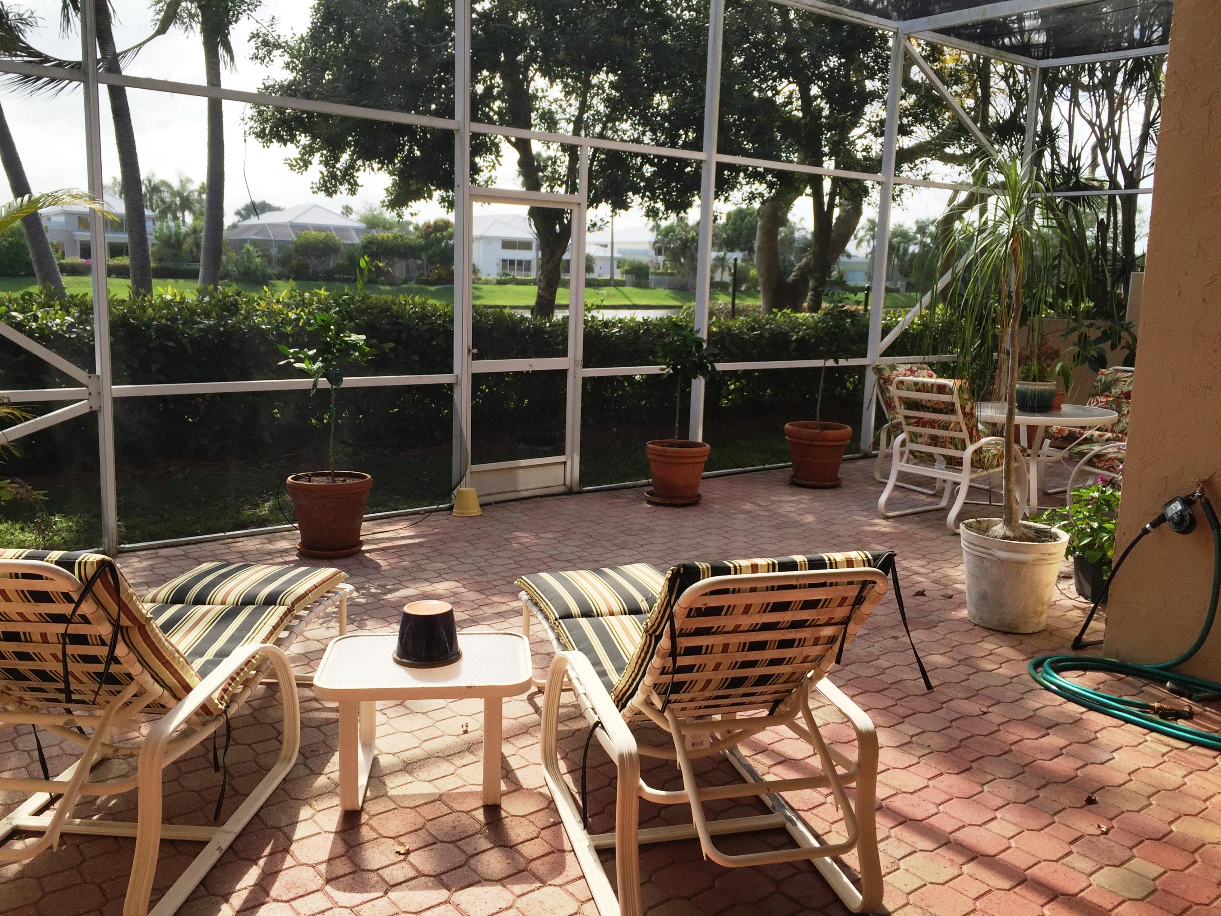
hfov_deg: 61.7
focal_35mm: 29
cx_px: 610
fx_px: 1023
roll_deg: -3.1
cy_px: 458
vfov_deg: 48.2
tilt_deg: -10.4
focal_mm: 4.15
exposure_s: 1/1068
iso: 32
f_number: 2.2
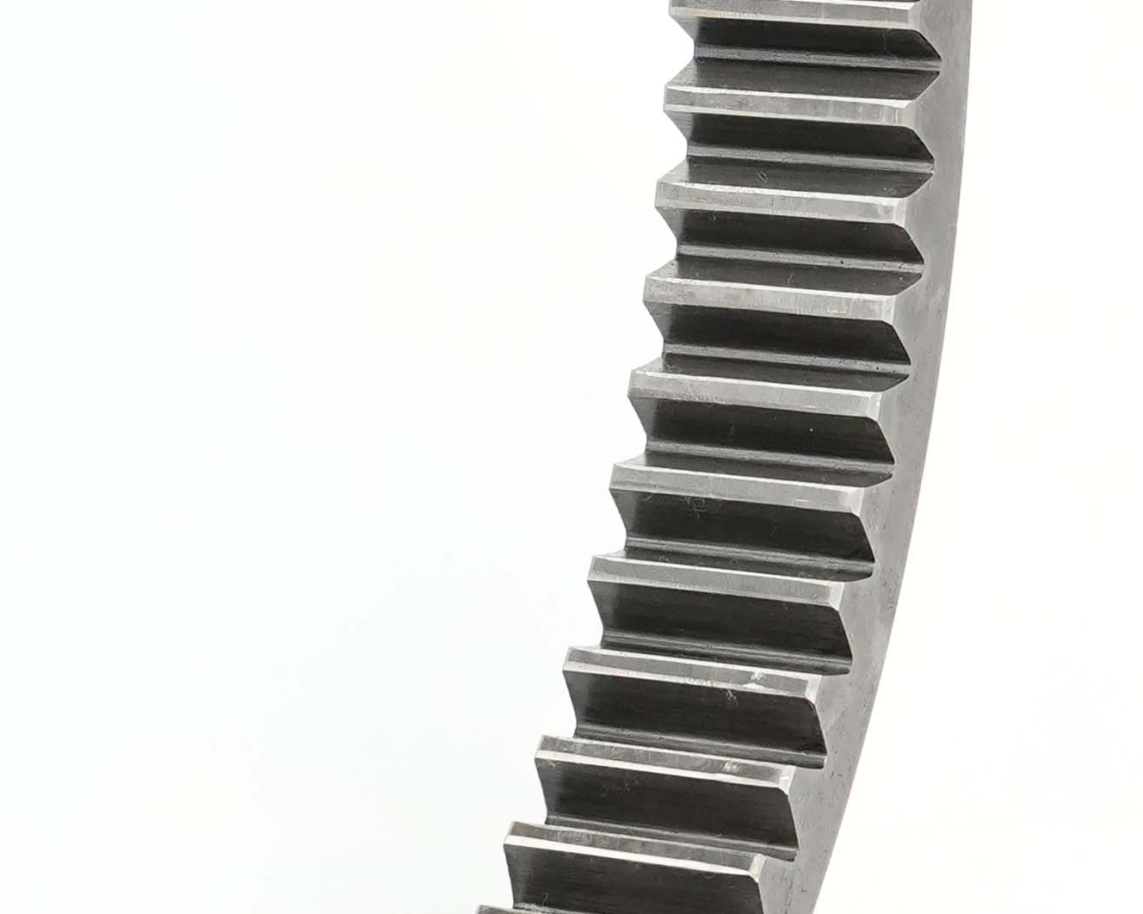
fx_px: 5885
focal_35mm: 174
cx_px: 331
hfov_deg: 11.1
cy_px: 78
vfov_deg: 8.8
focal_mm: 35
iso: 2000
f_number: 9
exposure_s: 1/500
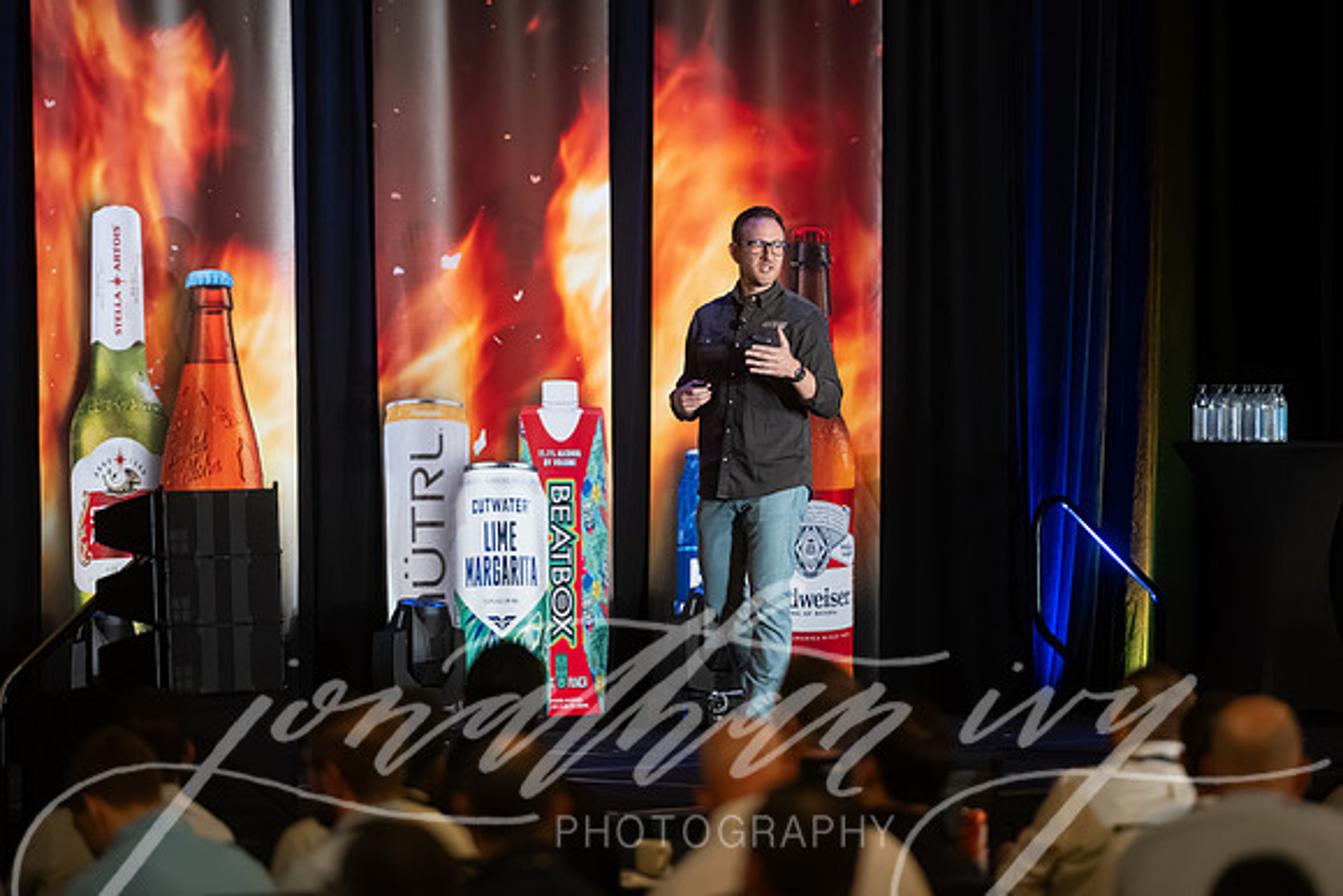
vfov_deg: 6.9
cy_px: 448
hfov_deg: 10.3
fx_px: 7482
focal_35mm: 201
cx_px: 672
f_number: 2.8
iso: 2500
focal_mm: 200
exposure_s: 1/200
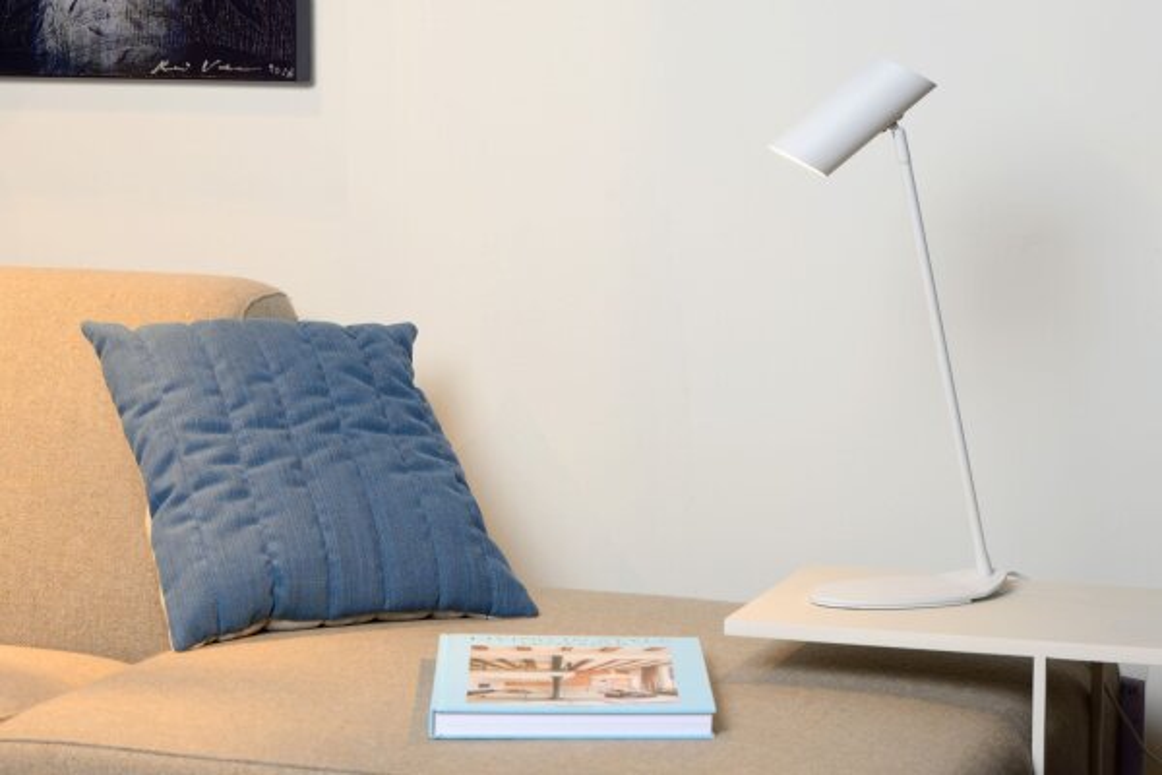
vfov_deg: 14.4
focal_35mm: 95
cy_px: 388
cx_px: 581
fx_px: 3066
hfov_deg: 21.5
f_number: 10
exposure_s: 1/8
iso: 100
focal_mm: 95
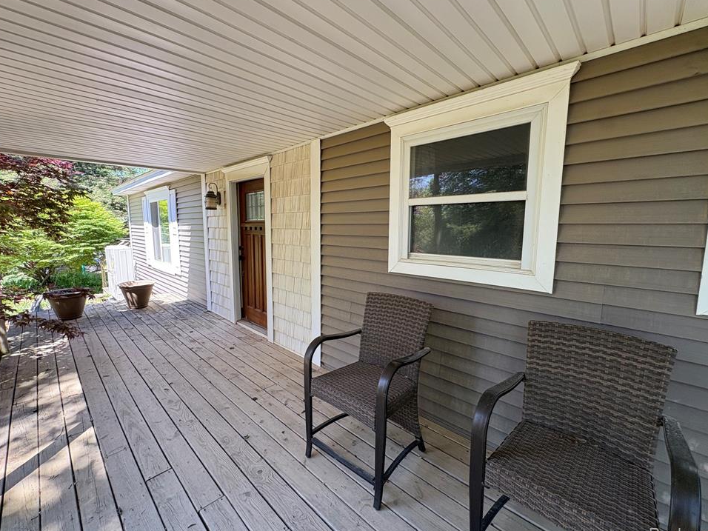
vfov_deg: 81.7
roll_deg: +0.1
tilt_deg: -6.5
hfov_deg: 98.2
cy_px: 261
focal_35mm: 15
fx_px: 307
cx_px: 345
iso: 50
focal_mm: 2.22
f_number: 2.2
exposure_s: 1/99
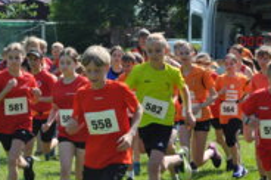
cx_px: 85
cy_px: 167
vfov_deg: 6.8
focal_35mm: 202
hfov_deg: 10.2
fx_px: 1518
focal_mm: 62
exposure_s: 1/320
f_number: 9
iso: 200
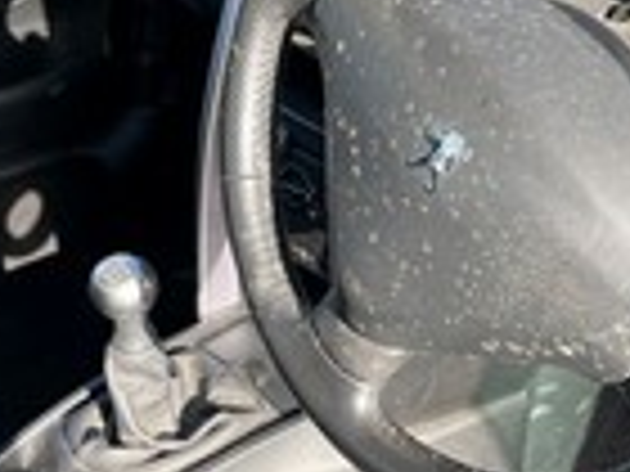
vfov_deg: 22.6
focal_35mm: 65
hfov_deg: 29.6
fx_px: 1183
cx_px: 428
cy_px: 225
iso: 32
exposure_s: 1/346
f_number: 1.6
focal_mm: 4.2
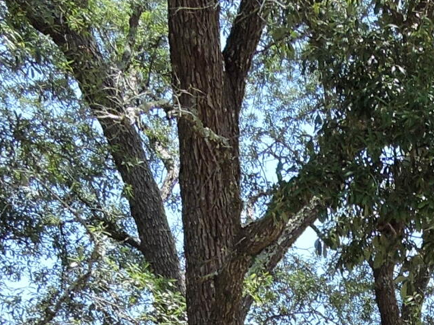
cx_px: 612
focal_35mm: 113
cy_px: 755
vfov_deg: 11.2
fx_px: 1417
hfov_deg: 16.2
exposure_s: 1/320
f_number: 3.3
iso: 100
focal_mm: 4.3
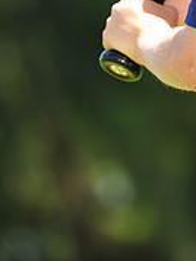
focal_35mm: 624
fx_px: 4717
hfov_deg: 2.4
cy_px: -77
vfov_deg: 3.2
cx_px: 225
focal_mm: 200
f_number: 4
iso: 200
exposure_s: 1/320
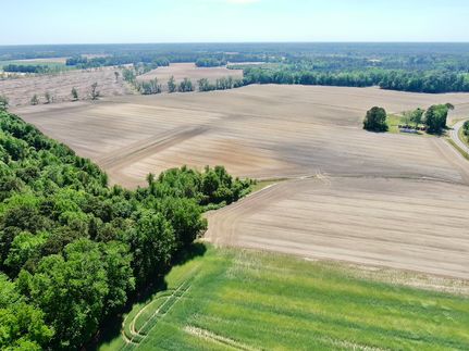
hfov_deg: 71.6
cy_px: 176
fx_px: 325
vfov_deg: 56.8
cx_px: 234
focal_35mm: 24
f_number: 2.8
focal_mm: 4.39
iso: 100
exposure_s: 1/1000
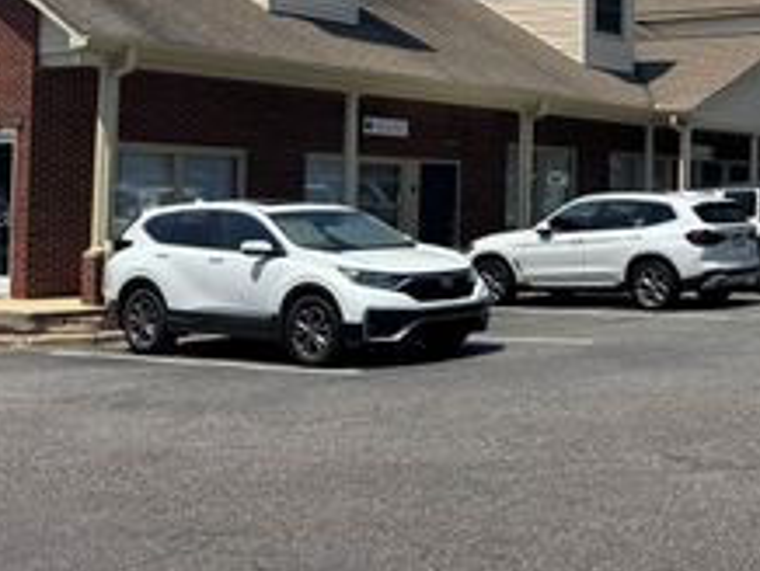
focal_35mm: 55
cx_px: 795
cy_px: 172
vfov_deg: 26.4
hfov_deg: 31.7
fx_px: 1209
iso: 80
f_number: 1.78
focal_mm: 6.76
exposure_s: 1/4608
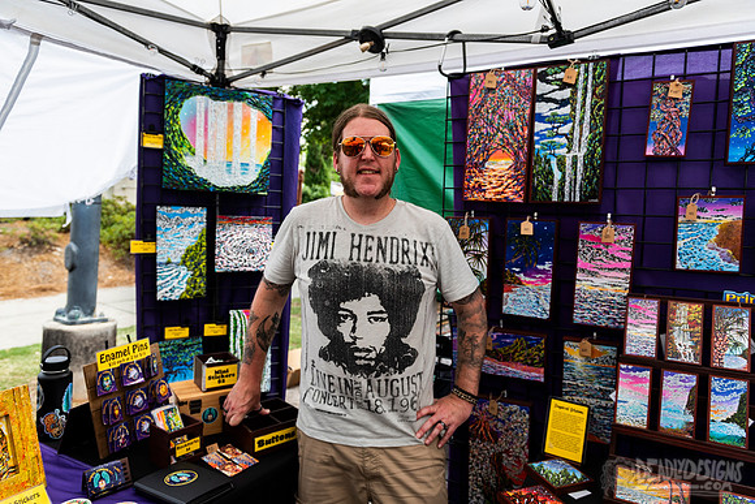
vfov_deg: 53.2
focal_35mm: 24
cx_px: 378
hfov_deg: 73.7
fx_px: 503
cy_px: 252
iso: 160
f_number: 4
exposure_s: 1/320
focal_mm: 24
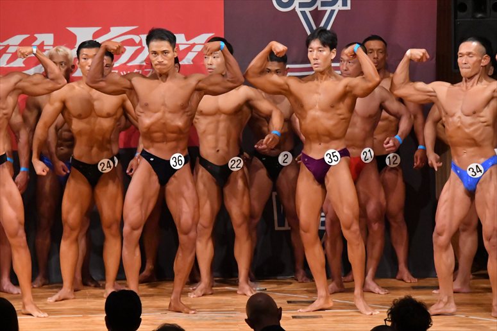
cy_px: 166
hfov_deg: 7.6
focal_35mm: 270
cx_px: 248
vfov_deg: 5.1
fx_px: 3726
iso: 11400
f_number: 5.6
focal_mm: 180
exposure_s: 1/400
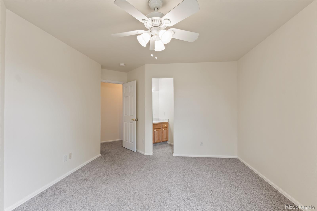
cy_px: 106
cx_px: 158
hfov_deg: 95.5
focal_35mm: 16
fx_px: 144
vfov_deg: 72.5
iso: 125
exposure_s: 1/1.25
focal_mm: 10.9
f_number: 9
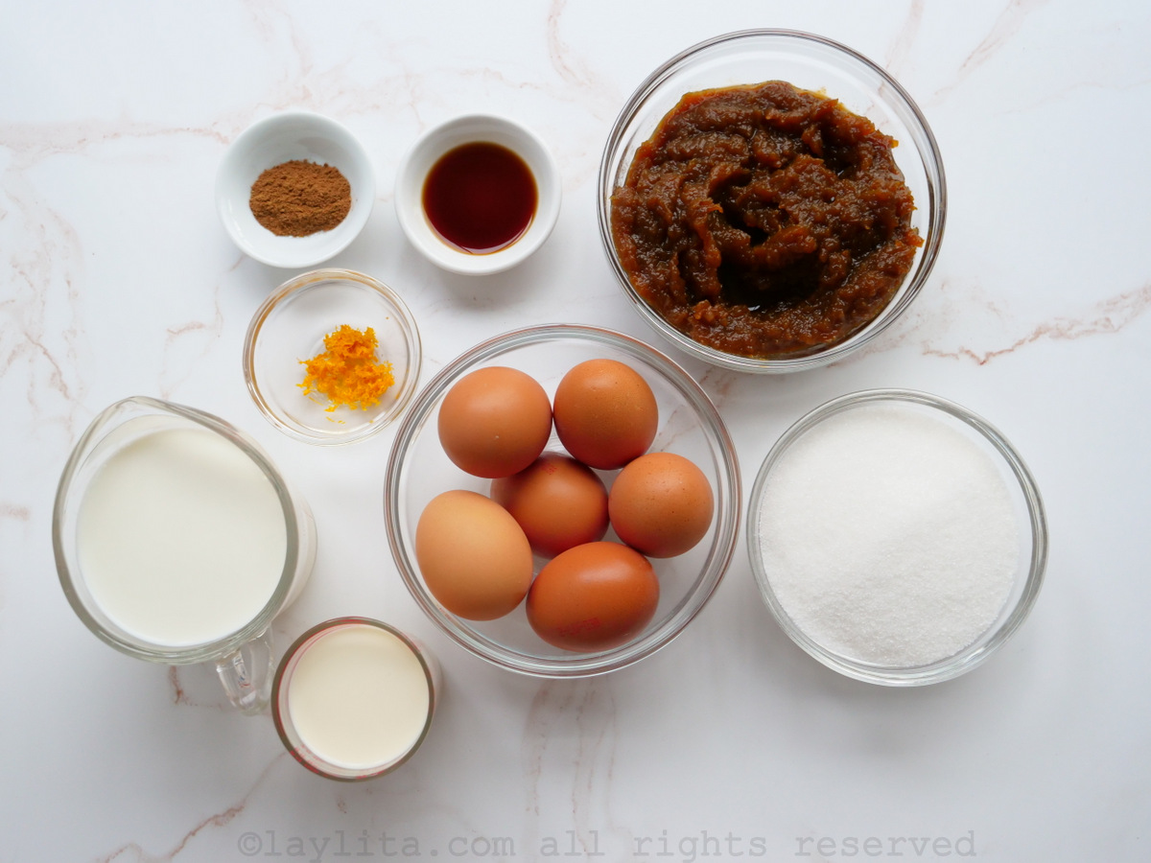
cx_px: 576
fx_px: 1264
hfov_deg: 49.0
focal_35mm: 38
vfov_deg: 37.7
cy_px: 432
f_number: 3.2
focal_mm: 19
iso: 1250
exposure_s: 1/60
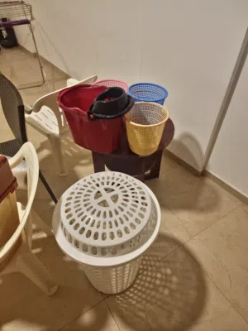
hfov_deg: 58.9
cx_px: 124
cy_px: 166
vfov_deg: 73.9
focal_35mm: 23
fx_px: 220
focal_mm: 6.4
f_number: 1.8
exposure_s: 1/100
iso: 500
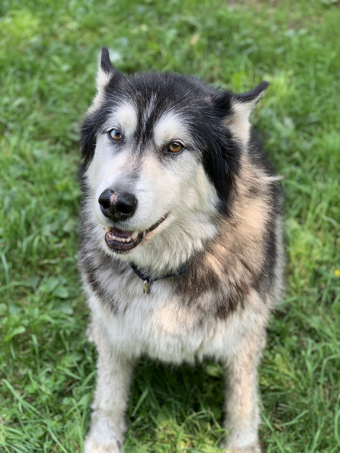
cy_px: 226
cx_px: 170
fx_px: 681
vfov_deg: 36.8
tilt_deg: -45.1
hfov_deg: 28.0
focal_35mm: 52
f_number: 2.4
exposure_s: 1/122
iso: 16
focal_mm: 6
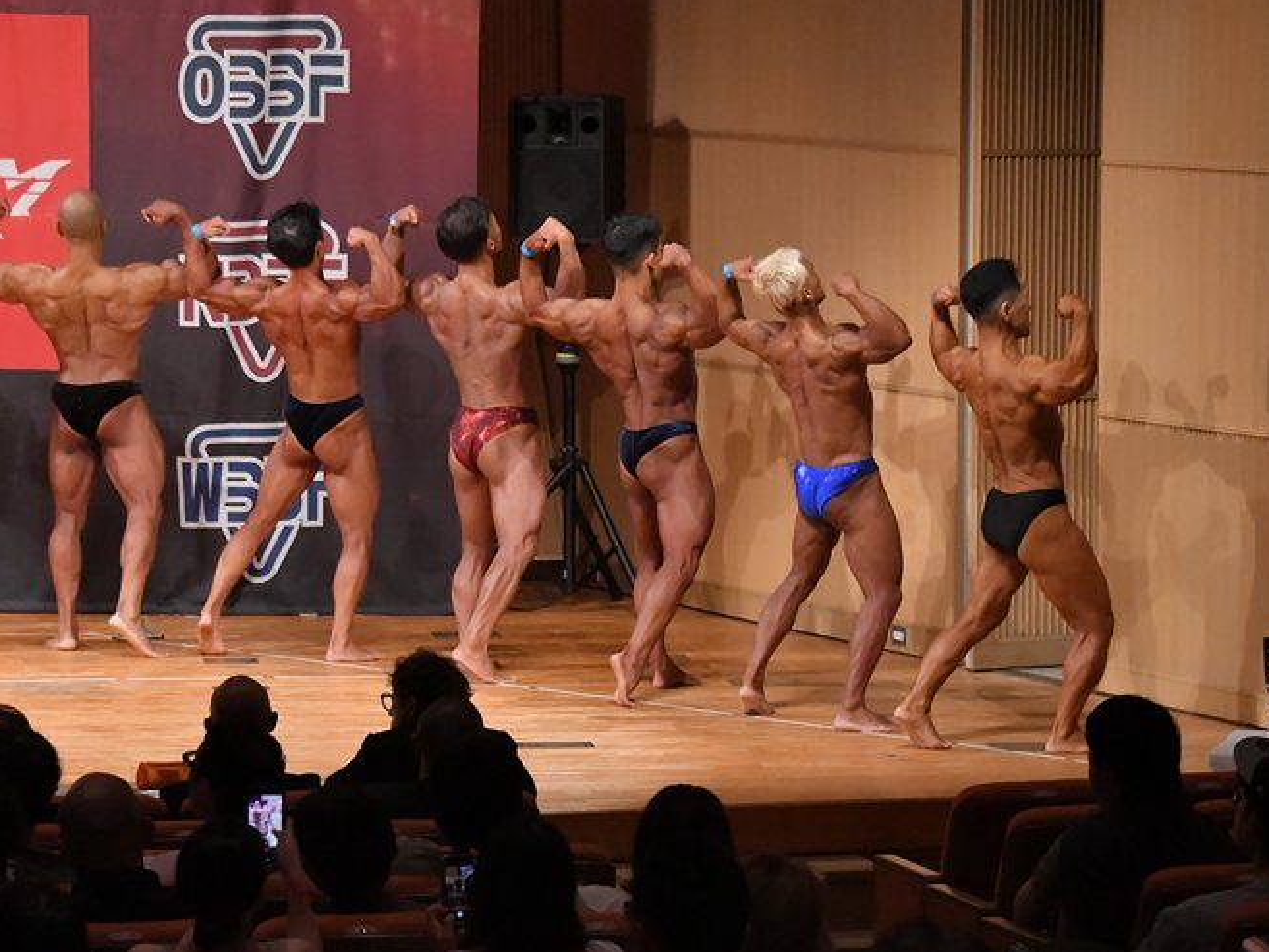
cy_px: 460
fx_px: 6527
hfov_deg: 11.1
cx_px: 590
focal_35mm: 178
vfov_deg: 8.3
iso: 10000
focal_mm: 105
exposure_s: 1/400
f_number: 5.6
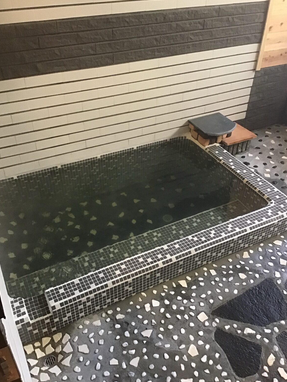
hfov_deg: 44.2
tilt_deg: -36.0
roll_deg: -0.5
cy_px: 188
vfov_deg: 56.8
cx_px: 143
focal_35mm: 32
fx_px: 354
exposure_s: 1/15
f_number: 2.4
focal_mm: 3.3
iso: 200
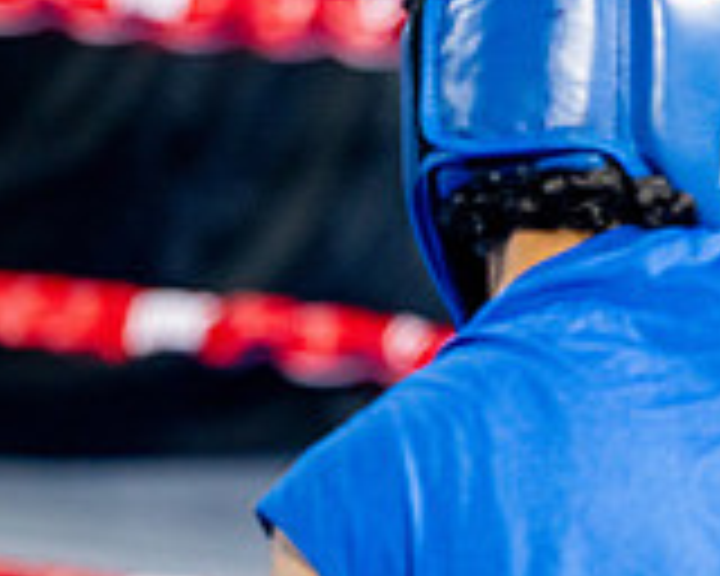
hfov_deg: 5.9
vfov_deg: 4.7
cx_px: 891
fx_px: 6947
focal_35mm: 326
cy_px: 160
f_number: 2
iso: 4000
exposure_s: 1/800
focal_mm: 96
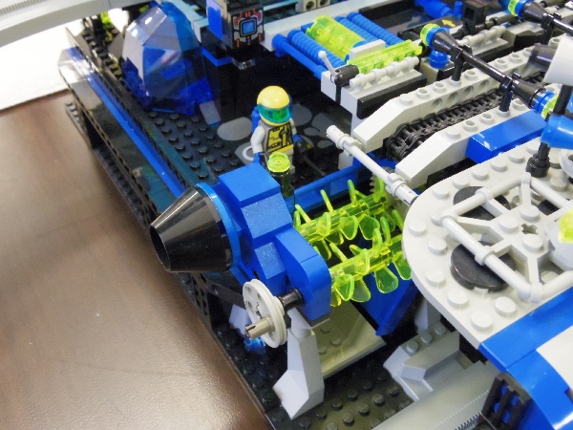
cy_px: 215
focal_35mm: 35
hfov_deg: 52.6
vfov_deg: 40.7
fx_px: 579
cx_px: 286
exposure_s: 1/60
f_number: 4.5
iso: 2000
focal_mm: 6.4
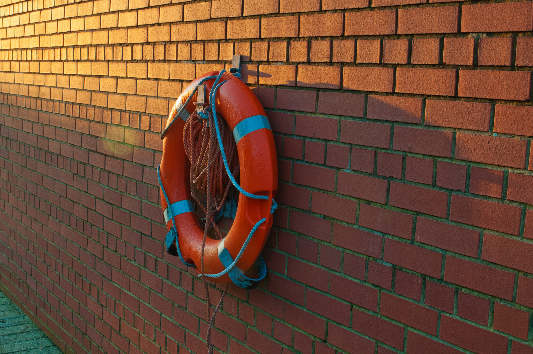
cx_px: 266
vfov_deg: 25.7
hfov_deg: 37.9
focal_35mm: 52
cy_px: 177
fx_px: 776
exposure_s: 1/15
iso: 280
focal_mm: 35
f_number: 10
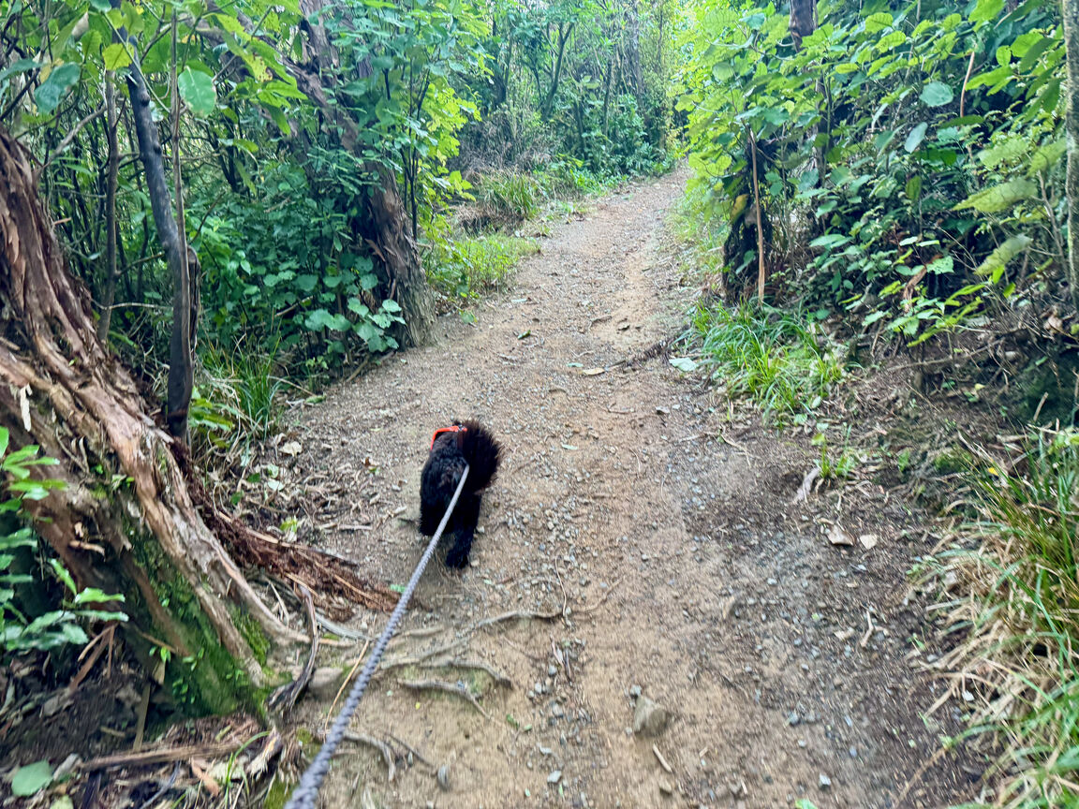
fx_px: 748
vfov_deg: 56.8
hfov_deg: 71.6
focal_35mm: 24
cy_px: 404
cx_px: 540
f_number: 1.78
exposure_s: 1/121
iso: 160
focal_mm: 6.76
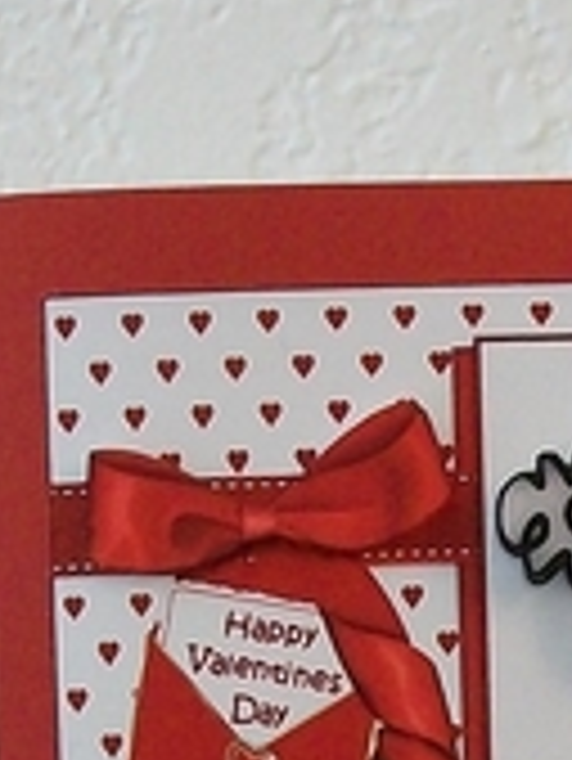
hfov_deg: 17.0
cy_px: 917
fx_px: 1870
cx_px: 561
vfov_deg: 21.3
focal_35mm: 85
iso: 220
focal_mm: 5.7
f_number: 2.9
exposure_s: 1/8
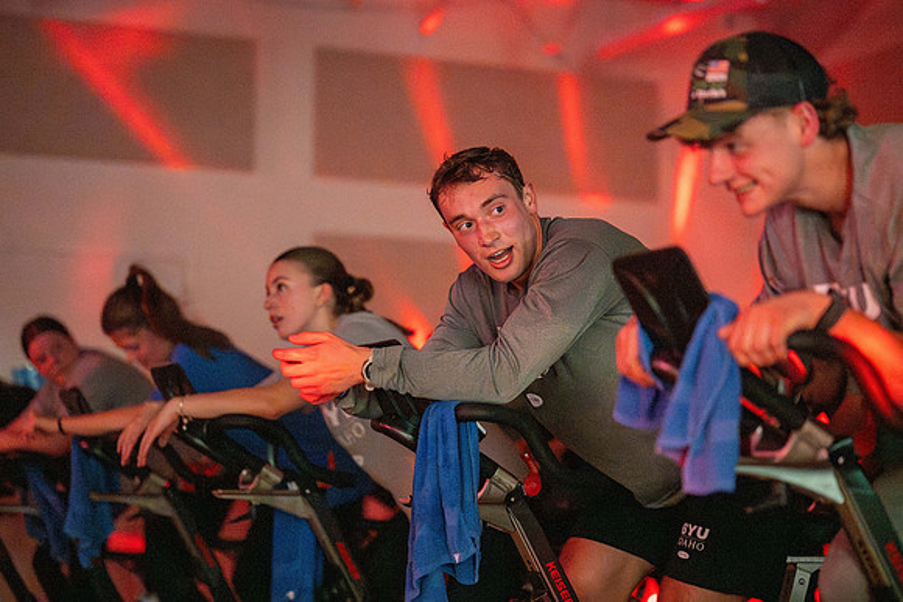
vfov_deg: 16.1
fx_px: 2132
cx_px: 452
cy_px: 301
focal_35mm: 85
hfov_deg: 23.9
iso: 8000
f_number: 1.8
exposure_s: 1/250
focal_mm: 85
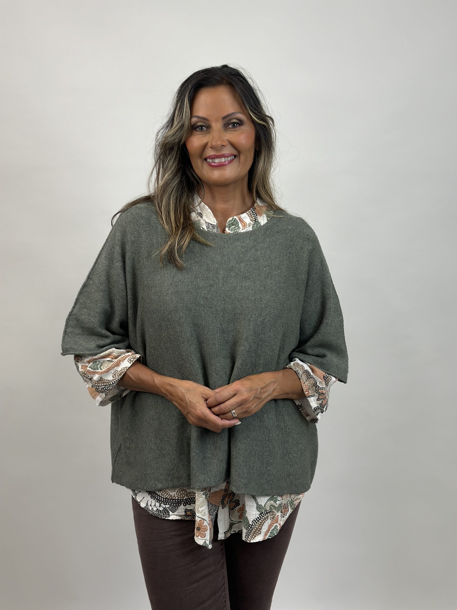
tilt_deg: -9.7
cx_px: 228
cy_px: 305
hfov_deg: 30.3
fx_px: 845
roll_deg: -0.2
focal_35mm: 48
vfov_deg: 39.7
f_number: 1.78
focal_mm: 6.86
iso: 80
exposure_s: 1/100
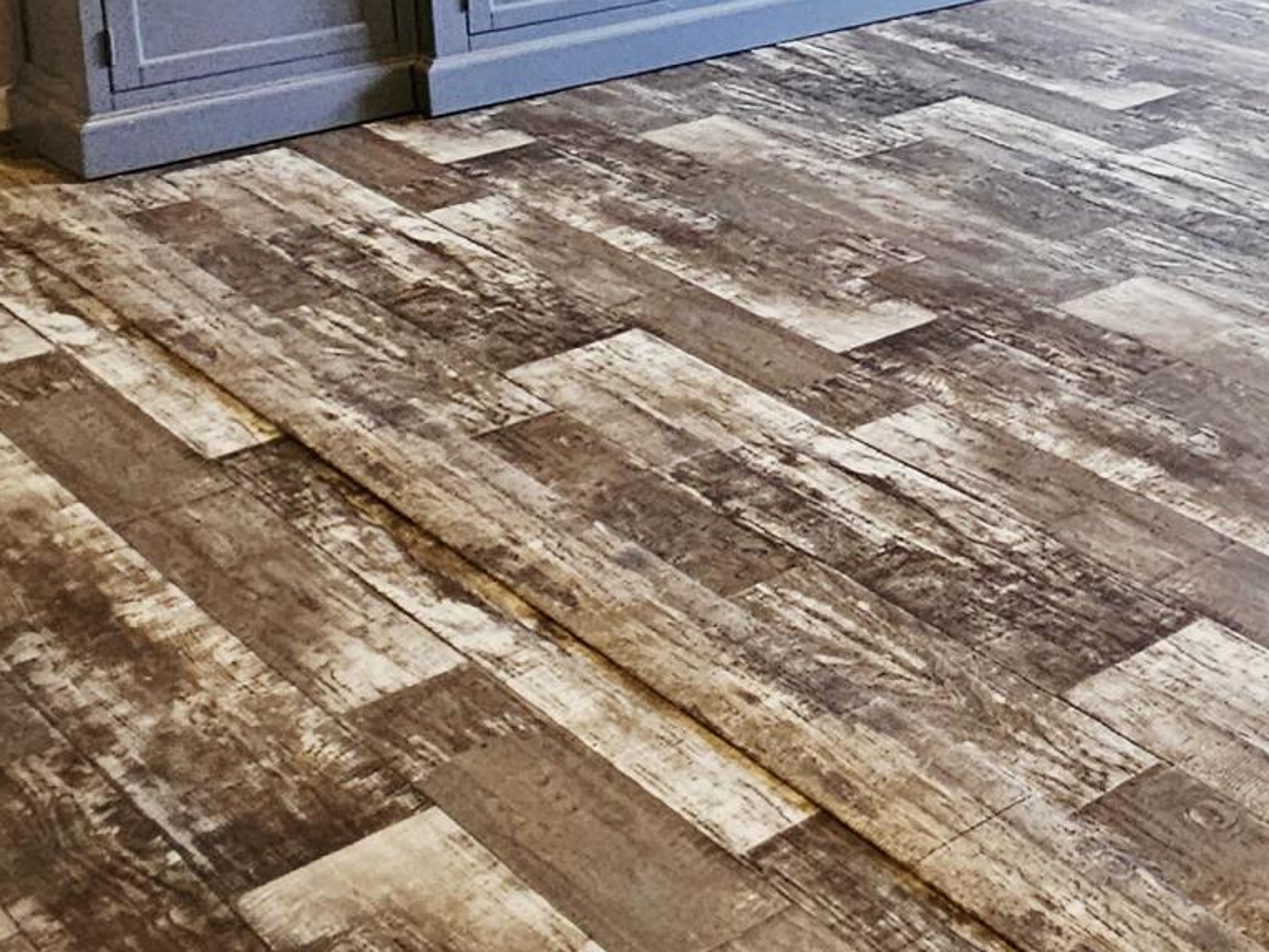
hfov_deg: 25.5
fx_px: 1870
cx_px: 2006
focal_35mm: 51
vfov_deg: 25.0
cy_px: -259
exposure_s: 1/60.2
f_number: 2.2
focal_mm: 2.2
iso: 200
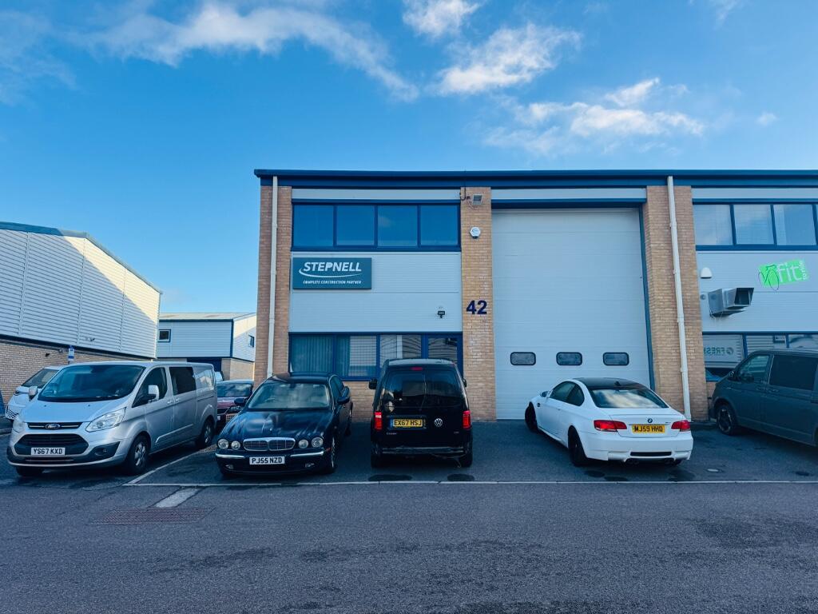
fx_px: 567
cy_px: 307
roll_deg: +0.7
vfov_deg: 56.8
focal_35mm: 24
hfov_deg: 71.6
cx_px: 409
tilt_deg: +8.8
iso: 80
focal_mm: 6.76
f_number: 1.78
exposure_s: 1/1076
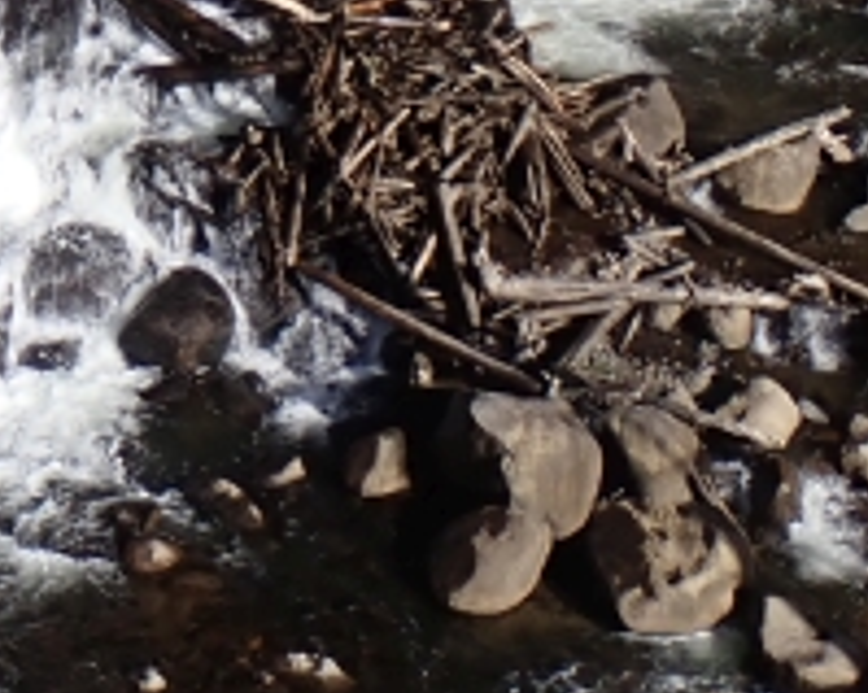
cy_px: -70
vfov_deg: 7.6
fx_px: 5161
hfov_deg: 9.1
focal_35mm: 201
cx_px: -851
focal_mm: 7.31
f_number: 4
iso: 100
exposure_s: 1/800
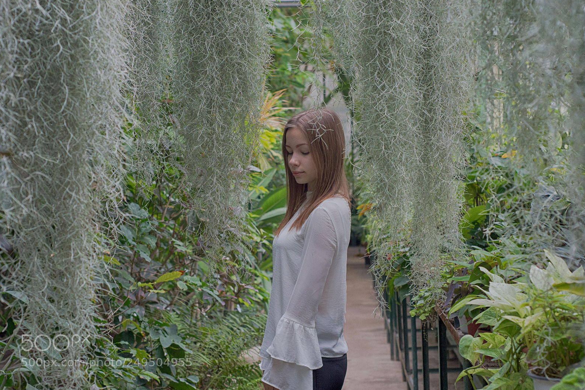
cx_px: 295
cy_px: 194
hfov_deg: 26.7
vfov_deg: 17.9
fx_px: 1235
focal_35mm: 76
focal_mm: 50
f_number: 5
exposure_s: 1/100
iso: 800
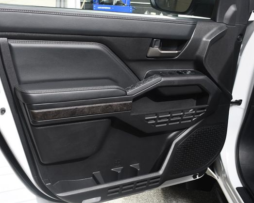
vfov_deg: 38.3
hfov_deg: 46.7
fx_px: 293
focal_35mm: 39
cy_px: 101
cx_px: 109
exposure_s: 1/160
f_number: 6.3
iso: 100
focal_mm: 23
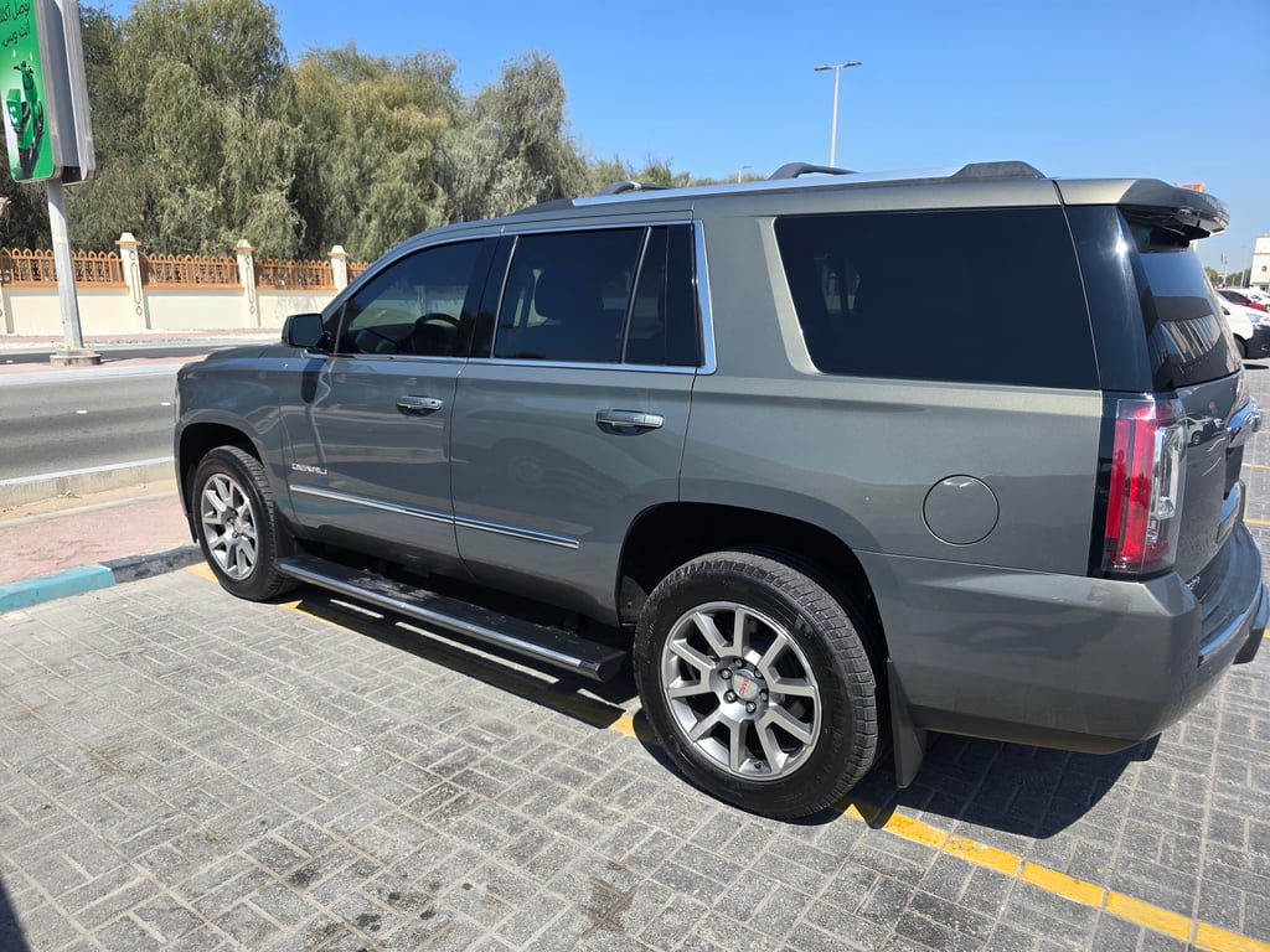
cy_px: 476
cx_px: 635
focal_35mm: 23
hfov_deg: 73.9
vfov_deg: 58.9
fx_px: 844
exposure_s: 1/580
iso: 12
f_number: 1.7
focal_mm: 6.3
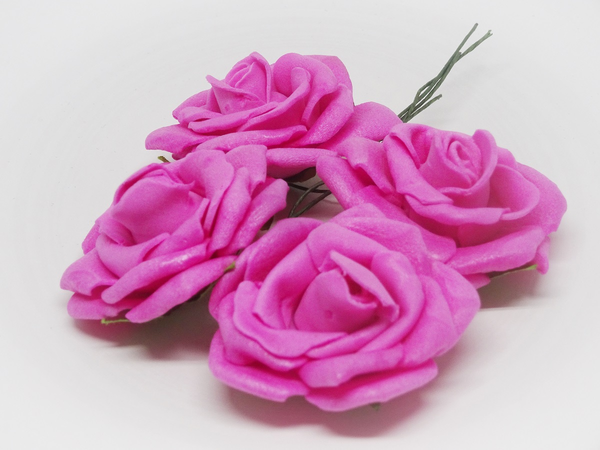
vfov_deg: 12.9
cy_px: 225
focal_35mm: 115
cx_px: 300
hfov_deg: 17.1
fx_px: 1993
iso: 160
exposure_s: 1/125
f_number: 5.6
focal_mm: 19.68
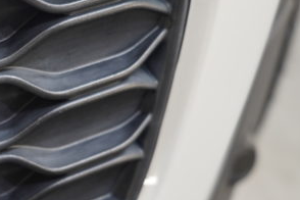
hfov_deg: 19.4
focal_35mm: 101
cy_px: 174
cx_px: -31
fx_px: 842
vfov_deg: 13.5
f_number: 4
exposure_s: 1/60
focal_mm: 29
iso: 500
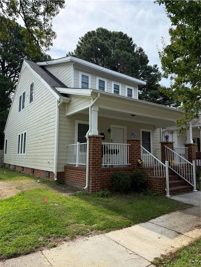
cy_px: 134
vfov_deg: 71.6
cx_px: 100
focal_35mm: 24
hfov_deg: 56.8
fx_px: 186
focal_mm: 6.76
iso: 100
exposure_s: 1/3021
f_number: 1.78
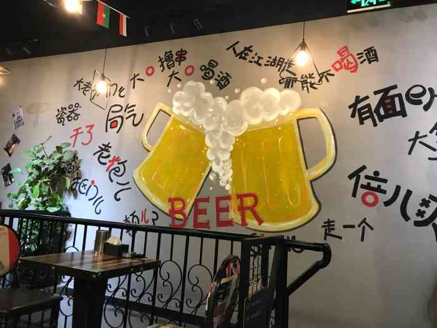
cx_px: 218
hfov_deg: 63.4
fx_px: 353
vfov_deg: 49.7
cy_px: 164
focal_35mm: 28
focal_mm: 3.99
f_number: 1.8
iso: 50
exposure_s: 1/17
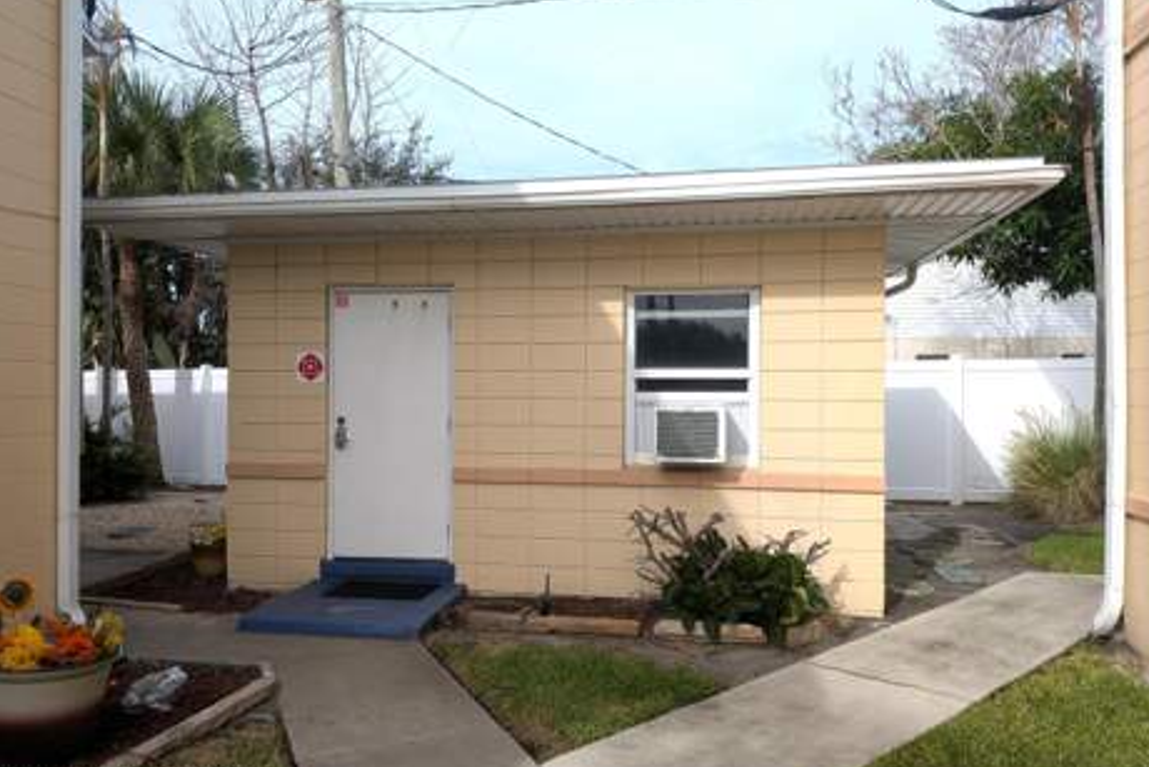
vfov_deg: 49.6
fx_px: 830
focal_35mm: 26
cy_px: 374
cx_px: 555
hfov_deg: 69.4
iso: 29
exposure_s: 1/1170
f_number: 1.7
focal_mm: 4.53
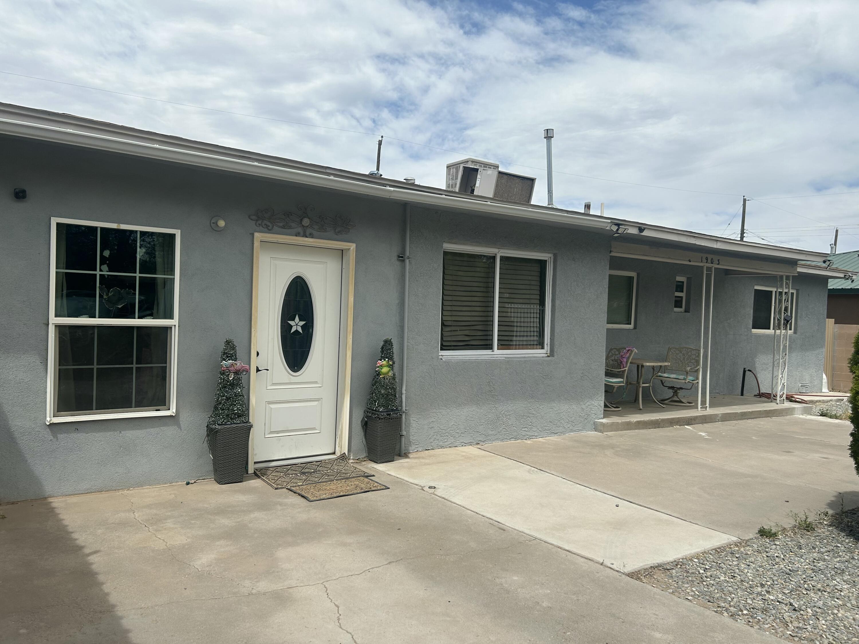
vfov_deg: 53.1
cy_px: 322
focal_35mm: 26
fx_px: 645
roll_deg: -1.8
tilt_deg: -1.1
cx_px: 430
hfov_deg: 67.3
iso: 50
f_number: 1.5
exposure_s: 1/5882
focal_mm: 5.7
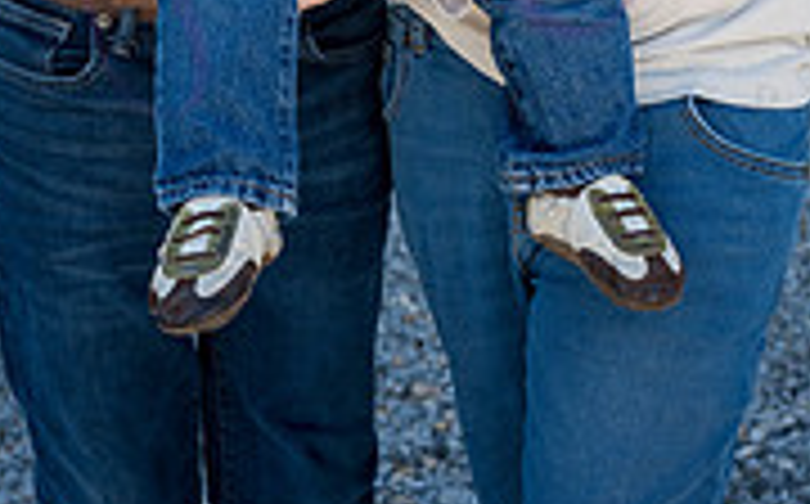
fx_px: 2866
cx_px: 392
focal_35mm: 130
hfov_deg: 16.1
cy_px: -472
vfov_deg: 9.5
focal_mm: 51
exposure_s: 1/640
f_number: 5
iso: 400
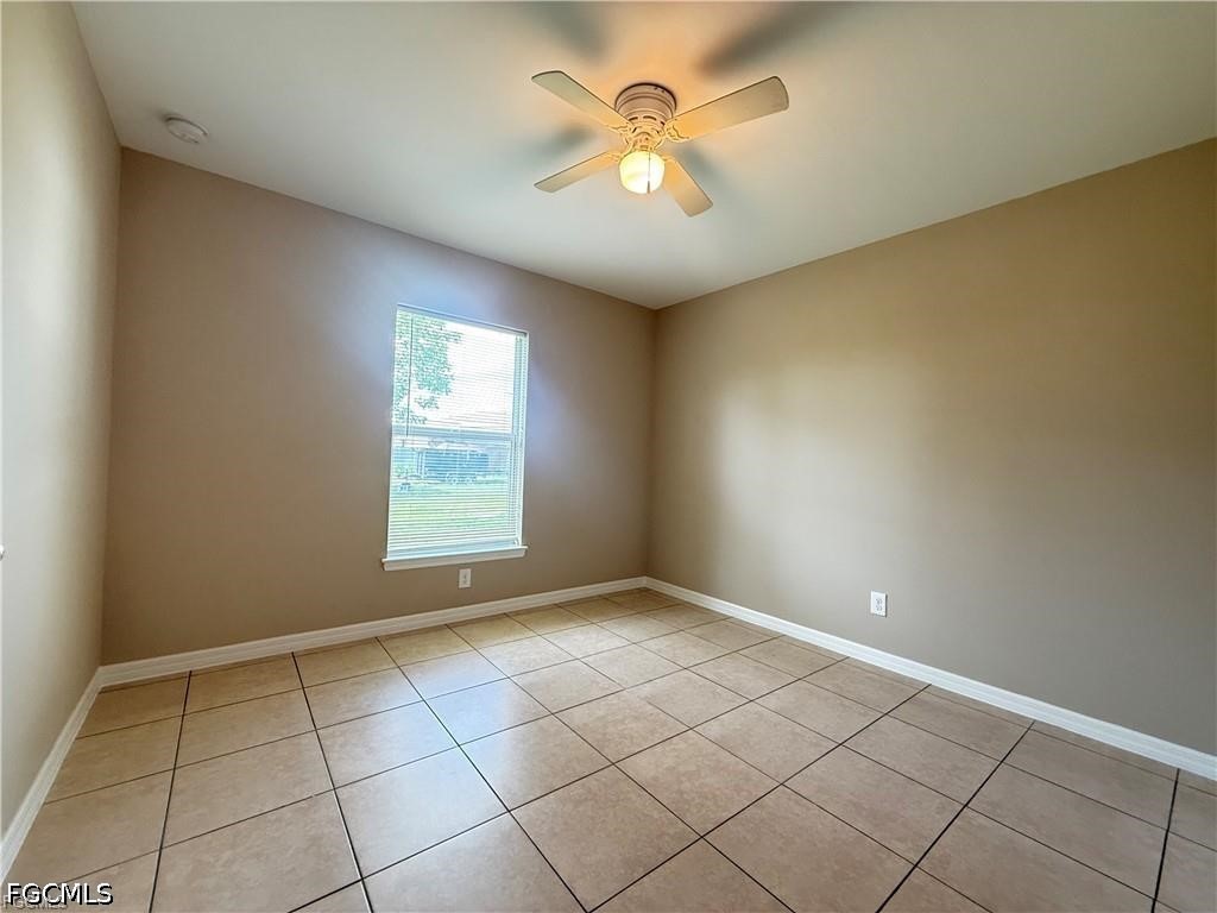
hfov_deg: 102.1
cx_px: 608
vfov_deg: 85.7
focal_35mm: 14
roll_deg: -2.5
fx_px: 492
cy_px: 456
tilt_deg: +0.7
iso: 400
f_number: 2.2
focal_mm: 2.22
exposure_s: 1/60
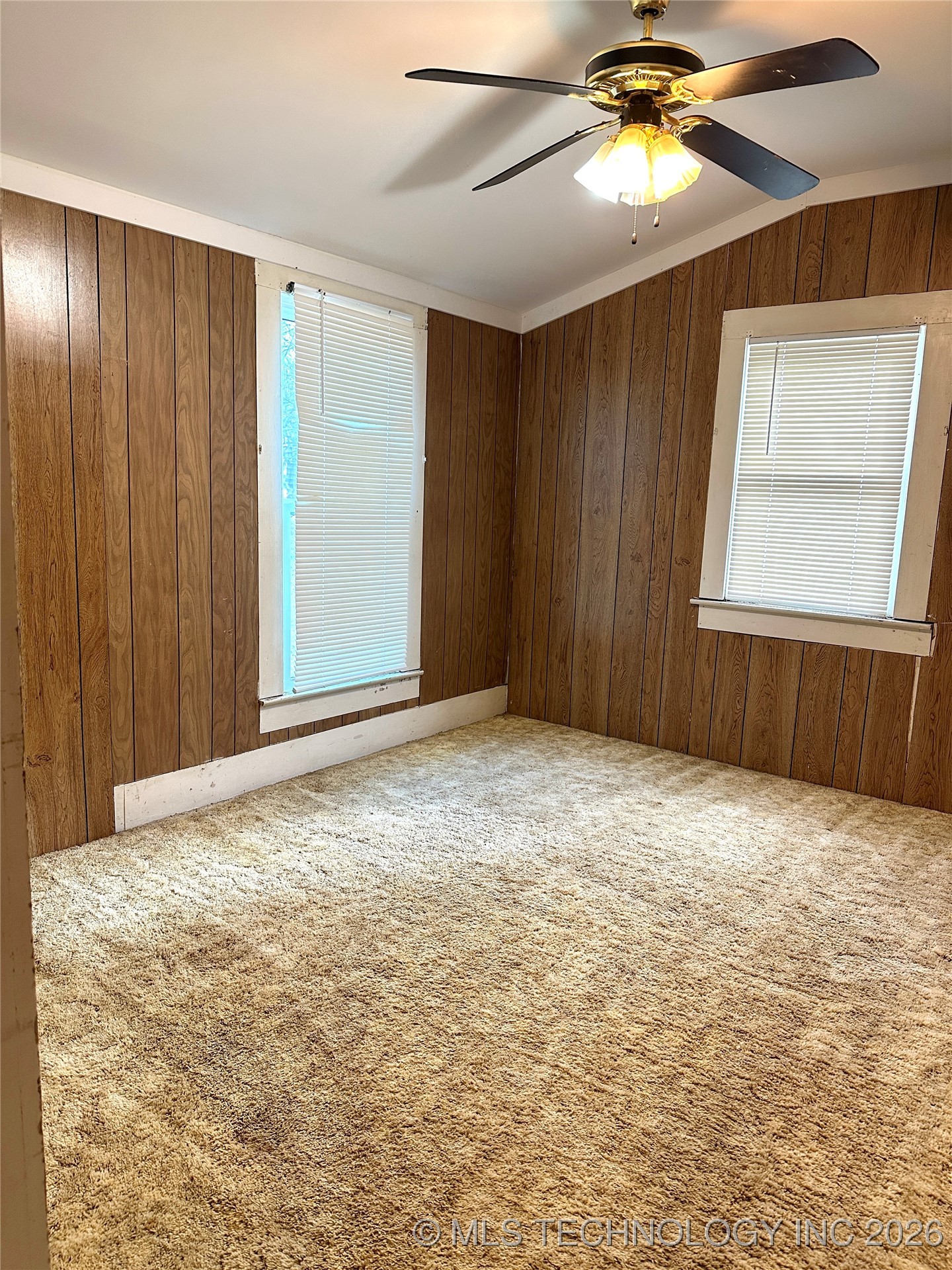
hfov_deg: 56.8
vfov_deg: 71.6
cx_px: 476
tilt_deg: -9.9
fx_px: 880
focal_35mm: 24
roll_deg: -2.7
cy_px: 635
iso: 200
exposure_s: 1/120
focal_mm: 6.86
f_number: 1.78
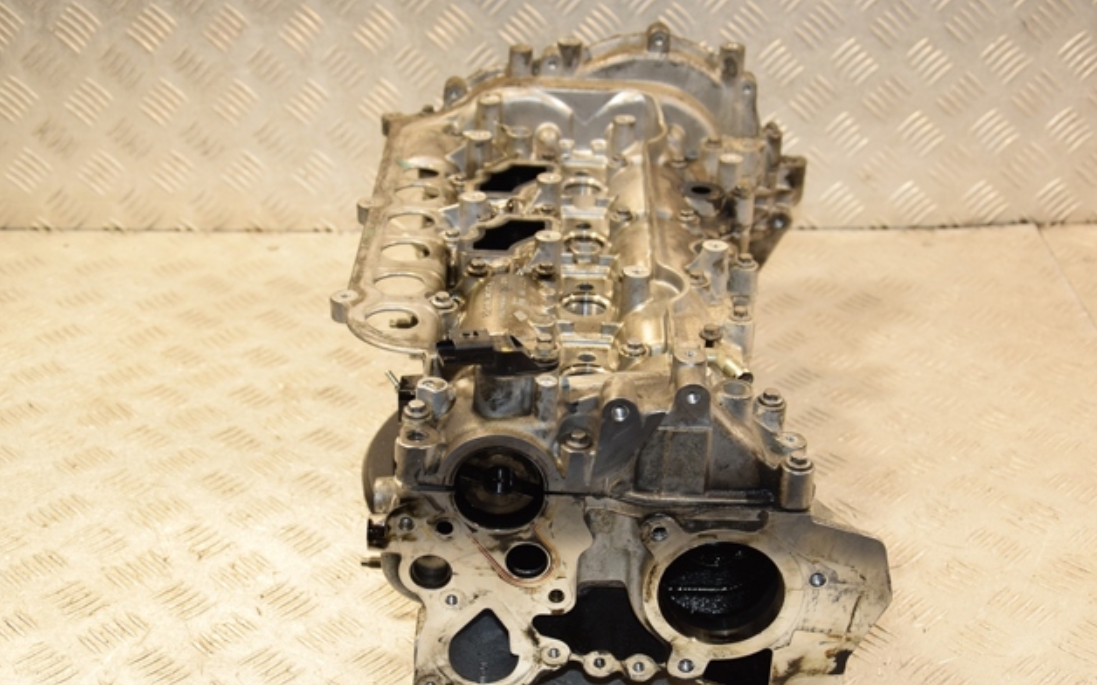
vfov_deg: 23.7
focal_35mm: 55
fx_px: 1629
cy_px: 362
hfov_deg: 37.2
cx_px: 545
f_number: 5.6
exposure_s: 1/200
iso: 800
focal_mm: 35
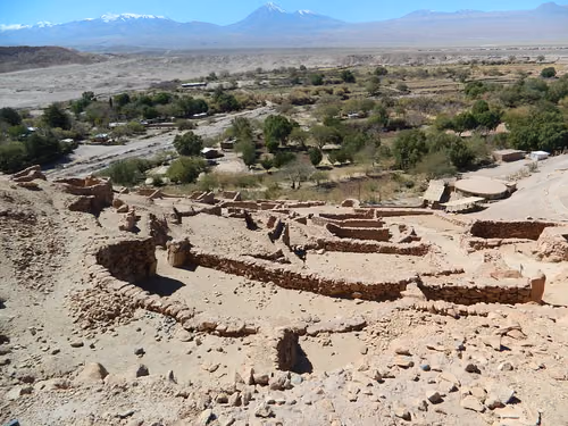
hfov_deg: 69.4
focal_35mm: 25
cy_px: 213
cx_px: 284
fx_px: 410
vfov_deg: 54.9
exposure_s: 1/125
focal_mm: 4.5
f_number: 8.7
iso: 80
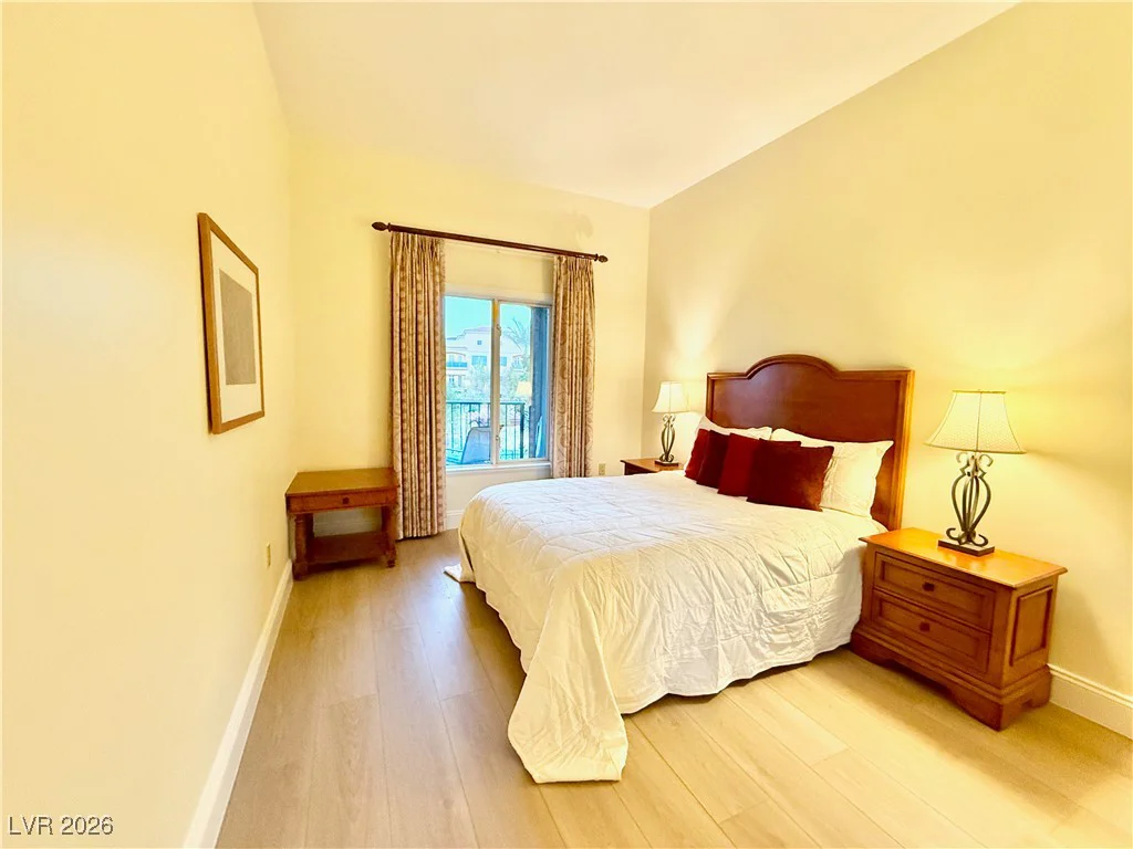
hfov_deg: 102.1
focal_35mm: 14
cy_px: 424
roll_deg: -1.6
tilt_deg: -5.6
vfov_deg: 85.7
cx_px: 566
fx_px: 458
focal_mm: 2.22
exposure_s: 1/120
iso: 500
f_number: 2.2
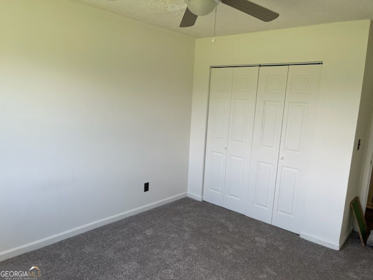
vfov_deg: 54.9
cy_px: 140
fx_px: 269
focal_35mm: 25
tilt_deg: -10.0
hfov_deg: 69.4
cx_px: 186
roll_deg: -2.9
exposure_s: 1/121
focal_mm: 5.1
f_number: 1.6
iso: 40
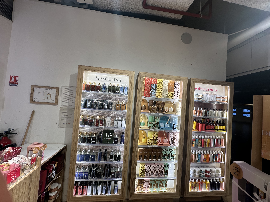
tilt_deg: +3.1
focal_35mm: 14
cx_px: 135
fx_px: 109
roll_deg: -4.0
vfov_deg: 85.7
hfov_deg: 102.1
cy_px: 101
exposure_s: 1/100
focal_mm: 2.22
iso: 50
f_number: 2.2
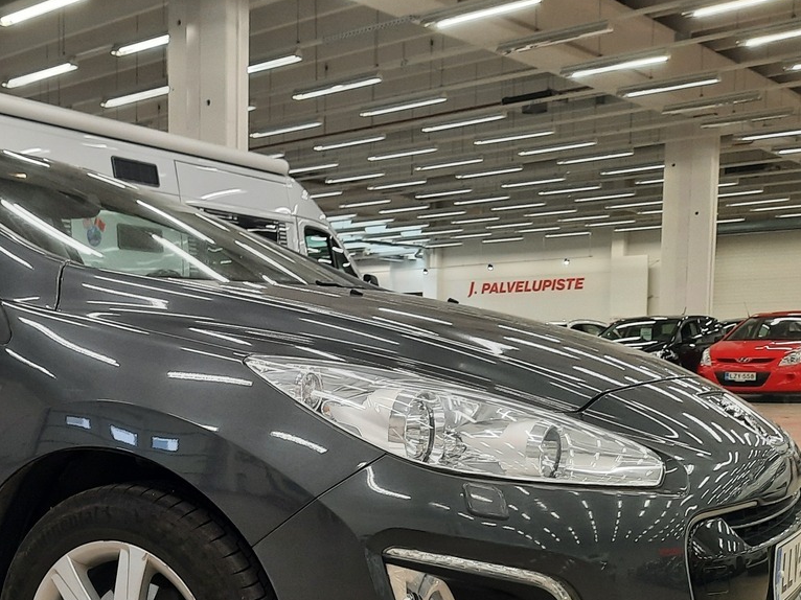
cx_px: 133
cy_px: 436
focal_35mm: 47
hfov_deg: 38.5
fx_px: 1087
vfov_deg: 30.4
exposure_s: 1/50
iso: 160
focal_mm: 4.6
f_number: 2
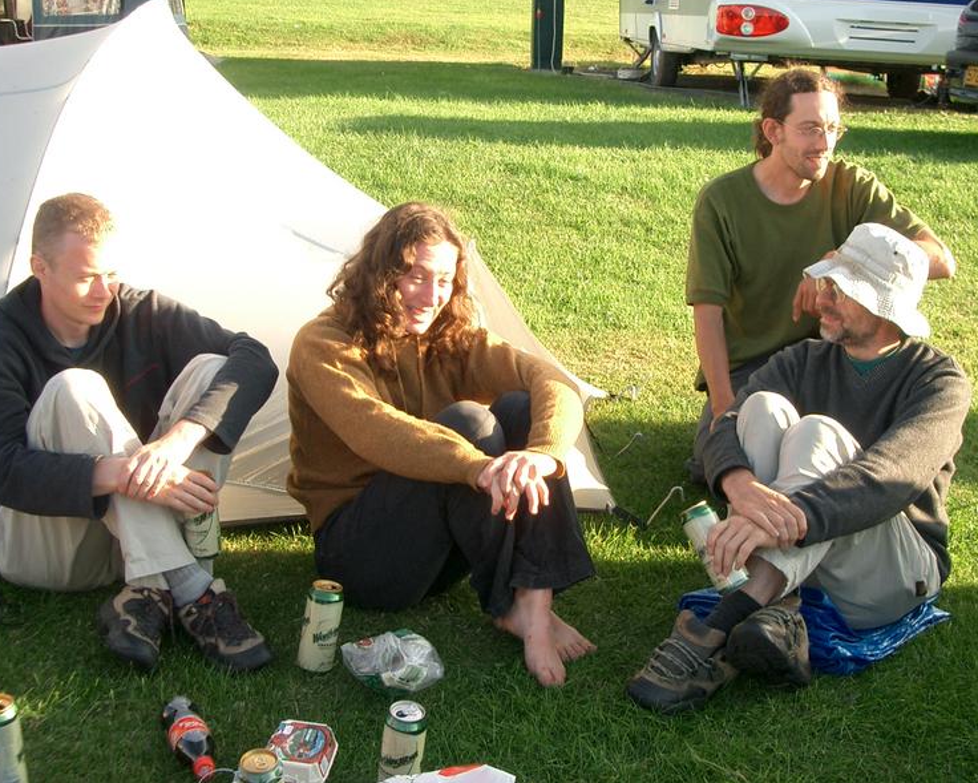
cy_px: 386
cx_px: 513
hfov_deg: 36.0
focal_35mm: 52
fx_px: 1505
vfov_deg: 29.1
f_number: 3.1
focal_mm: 8.2
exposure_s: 1/160
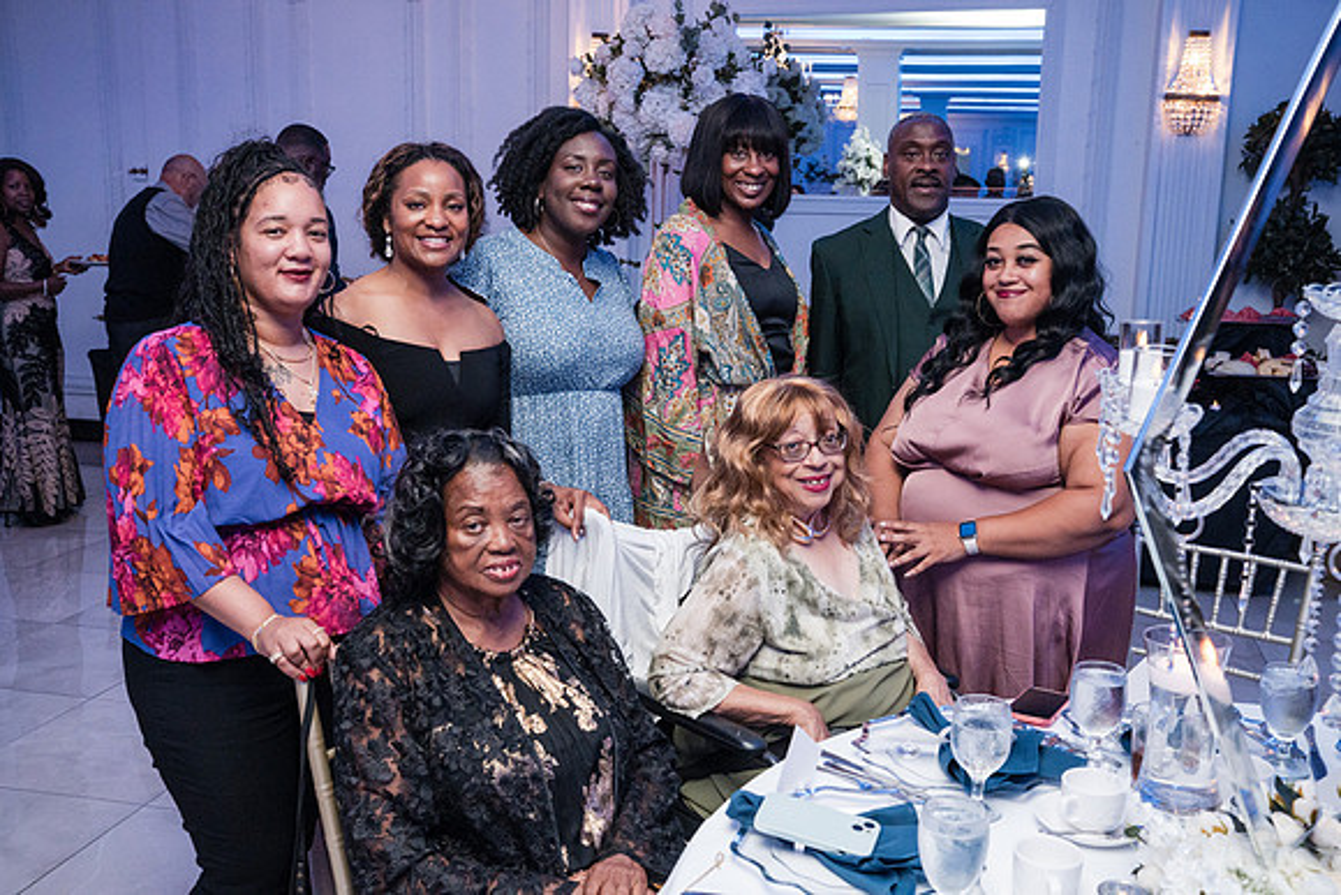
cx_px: 670
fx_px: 1341
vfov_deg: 36.9
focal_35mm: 36
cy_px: 448
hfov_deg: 53.1
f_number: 6.3
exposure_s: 1/250
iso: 6400
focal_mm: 36
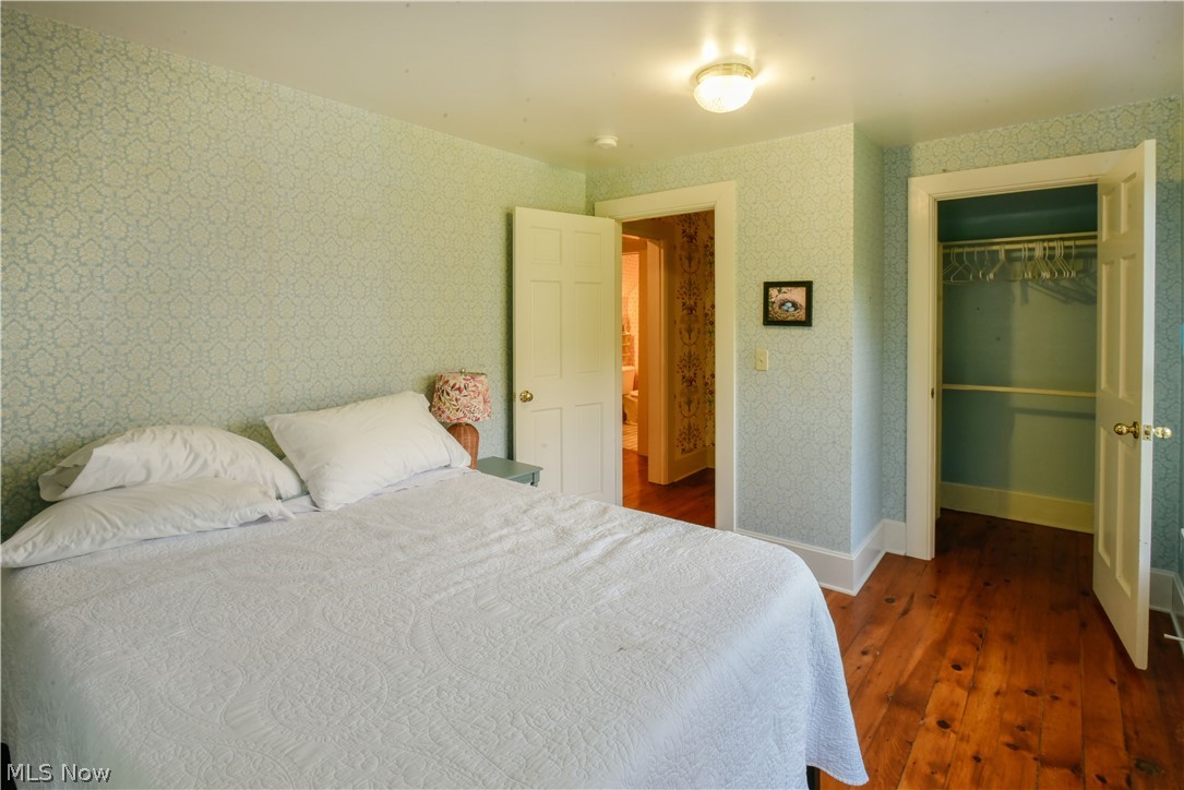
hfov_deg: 93.3
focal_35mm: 17
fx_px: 559
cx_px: 592
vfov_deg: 70.5
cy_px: 395
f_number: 22
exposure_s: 1/4
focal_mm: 17
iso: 800
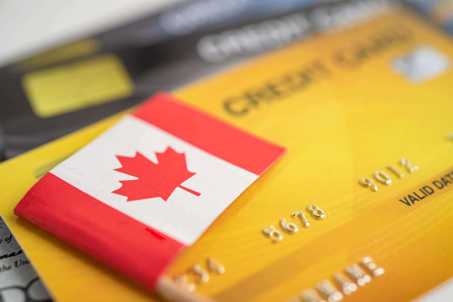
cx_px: 226
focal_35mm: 50
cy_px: 151
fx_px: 629
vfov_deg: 27.0
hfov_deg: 39.6
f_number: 3.5
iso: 100
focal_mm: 50
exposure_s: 1/60
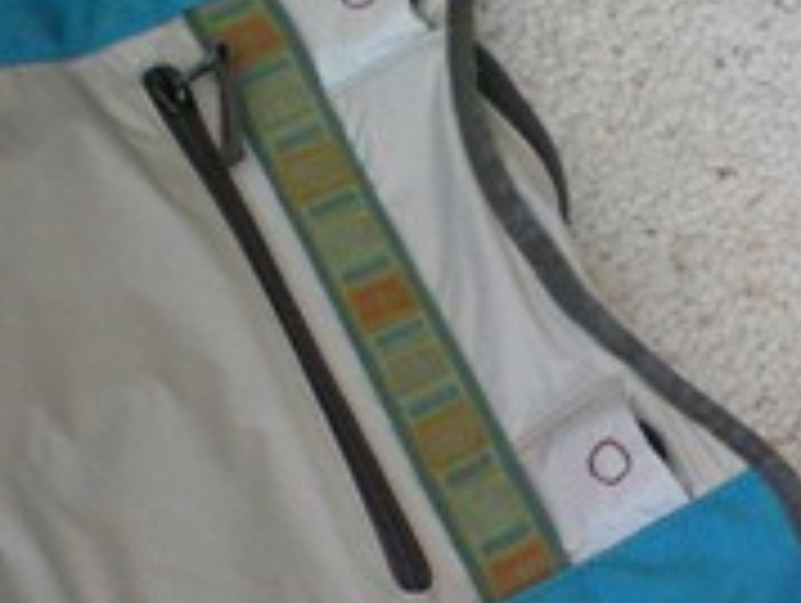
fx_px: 2966
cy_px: 297
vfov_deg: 11.6
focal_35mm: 128
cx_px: 729
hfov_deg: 15.2
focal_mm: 6.3
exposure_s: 1/60
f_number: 3.1
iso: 160
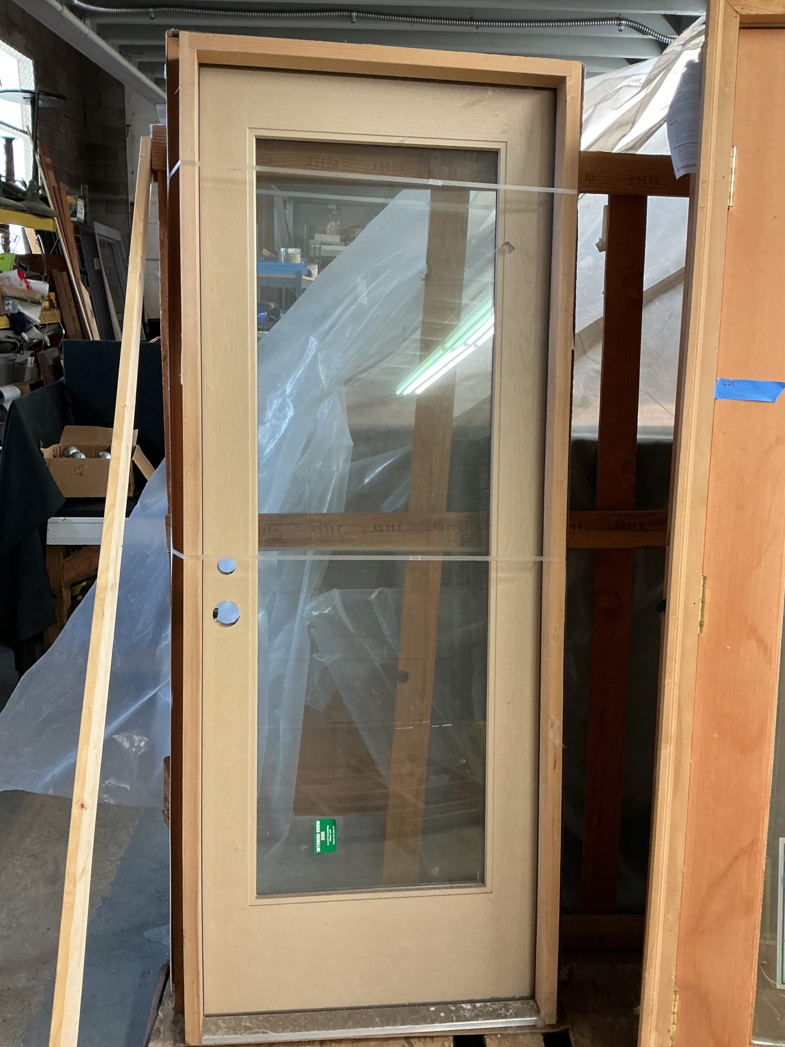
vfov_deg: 61.7
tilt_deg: -15.6
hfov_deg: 48.2
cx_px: 392
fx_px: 877
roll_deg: -1.2
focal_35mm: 29
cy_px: 524
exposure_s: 1/60
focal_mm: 3
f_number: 1.8
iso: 125
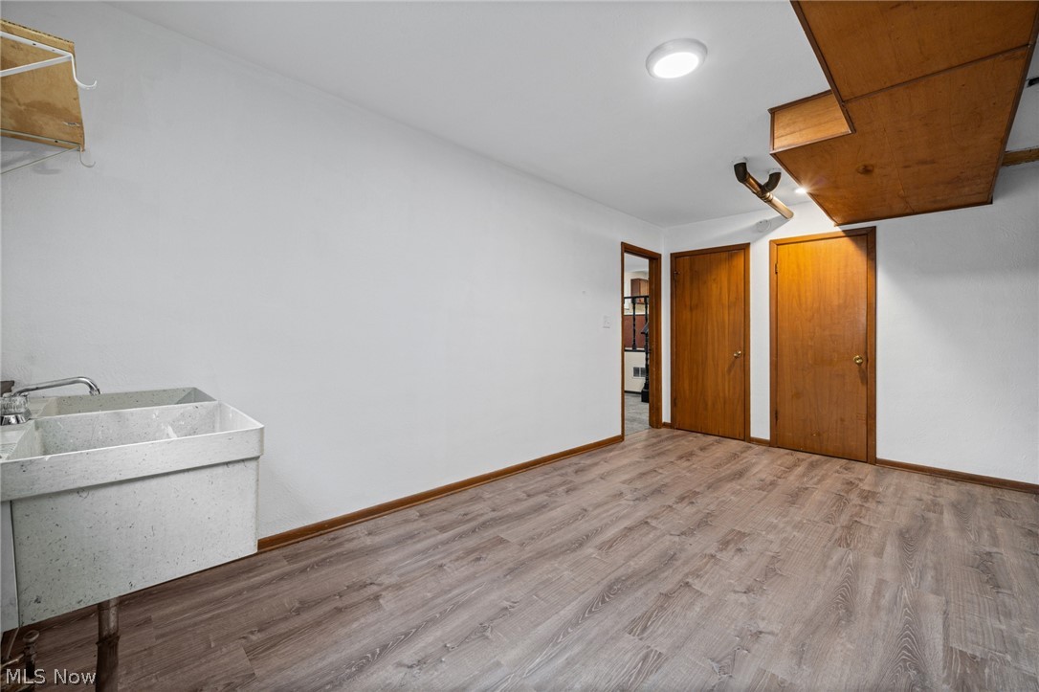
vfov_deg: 81.2
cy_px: 346
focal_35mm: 14
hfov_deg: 104.3
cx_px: 520
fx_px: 404
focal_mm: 14
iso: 250
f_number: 9
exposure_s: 1
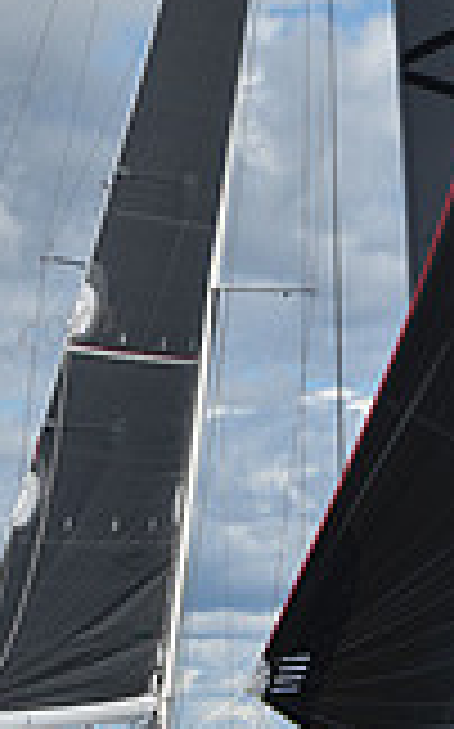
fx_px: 5077
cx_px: 348
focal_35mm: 256
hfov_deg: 5.1
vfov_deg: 8.2
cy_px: 86
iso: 250
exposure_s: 1/800
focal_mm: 70
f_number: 11
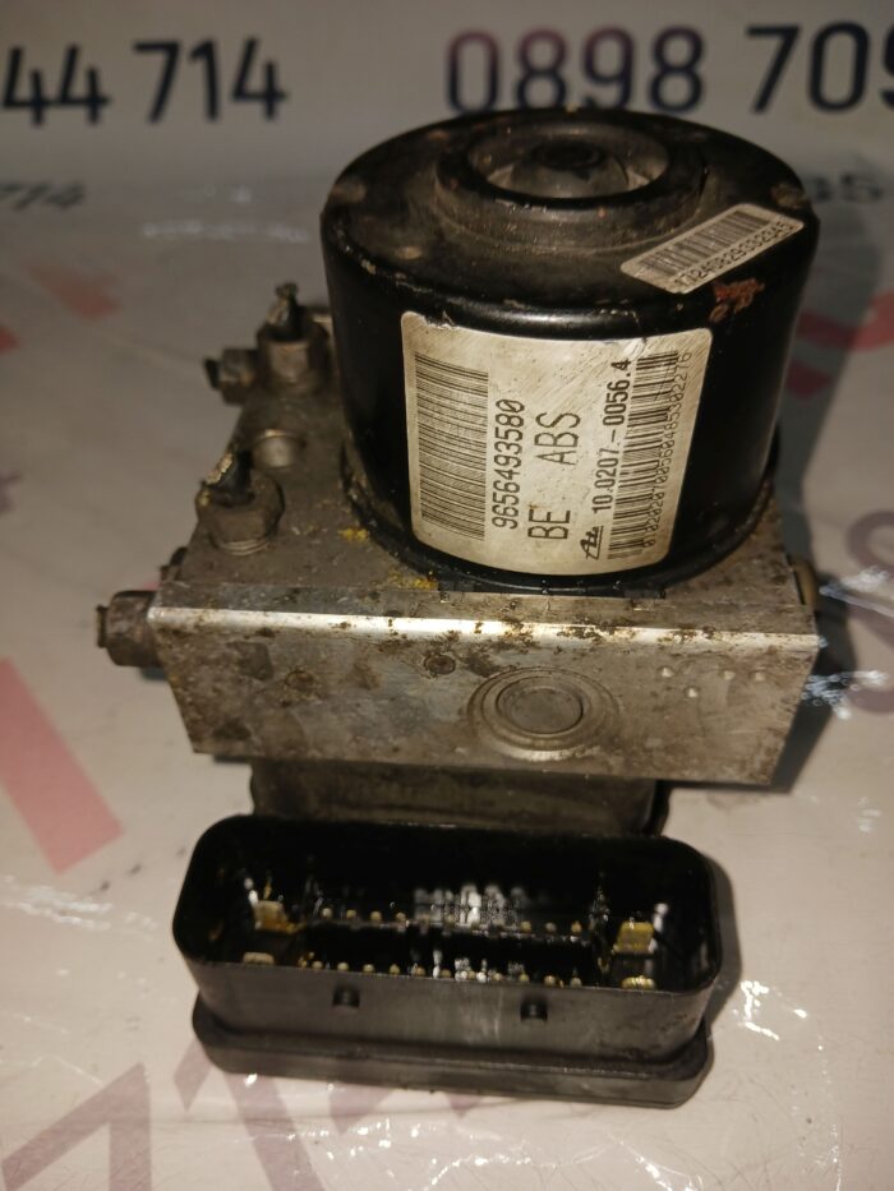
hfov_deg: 51.4
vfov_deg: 65.3
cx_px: 447
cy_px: 596
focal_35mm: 27
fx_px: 930
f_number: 1.8
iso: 50
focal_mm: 4
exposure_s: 1/50
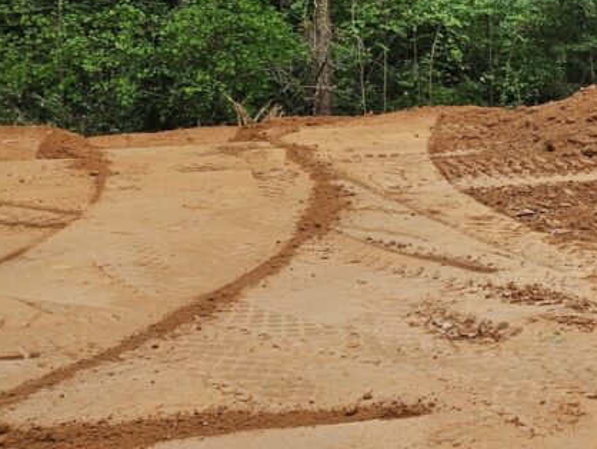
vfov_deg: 22.1
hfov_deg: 24.2
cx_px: 853
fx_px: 1139
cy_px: 109
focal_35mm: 66
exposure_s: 1/393
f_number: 1.8
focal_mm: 5.4
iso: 25
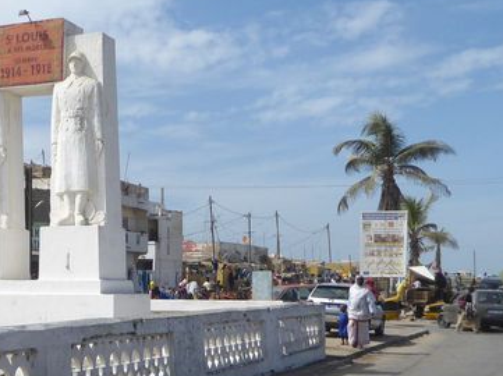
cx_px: 42
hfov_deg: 26.4
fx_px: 1031
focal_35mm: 71
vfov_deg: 20.6
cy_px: 272
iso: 80
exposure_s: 1/1000
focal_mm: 5.4
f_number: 3.5
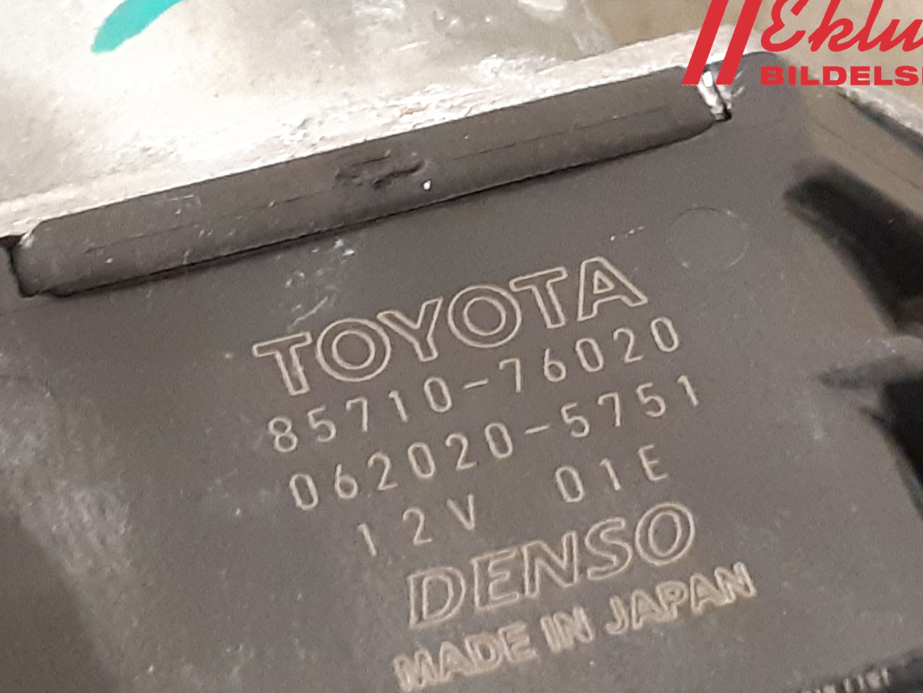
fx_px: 907
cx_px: 440
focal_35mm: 34
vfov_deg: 41.5
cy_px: 438
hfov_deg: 53.9
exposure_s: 1/25
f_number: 1.7
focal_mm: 3.93
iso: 400
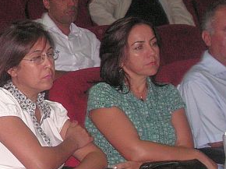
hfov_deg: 18.0
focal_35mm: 105
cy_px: 37
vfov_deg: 14.0
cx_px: -25
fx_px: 685
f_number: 3.3
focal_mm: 6.3
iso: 160
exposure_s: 1/45
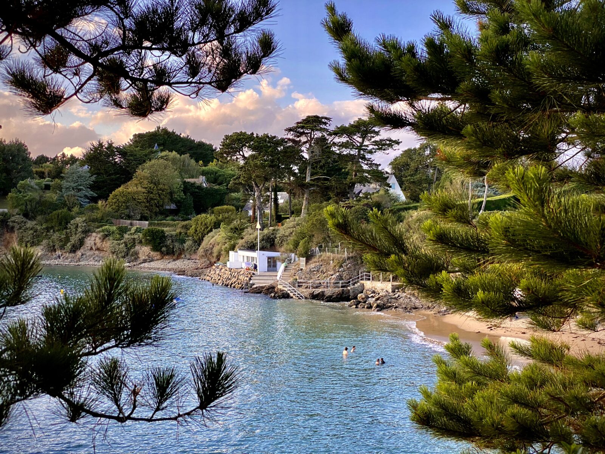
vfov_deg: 28.0
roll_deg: +0.0
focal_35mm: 52
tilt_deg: +0.0
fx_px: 909
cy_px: 227
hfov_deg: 36.8
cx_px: 302
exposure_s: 1/276
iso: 20
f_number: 2
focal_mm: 6
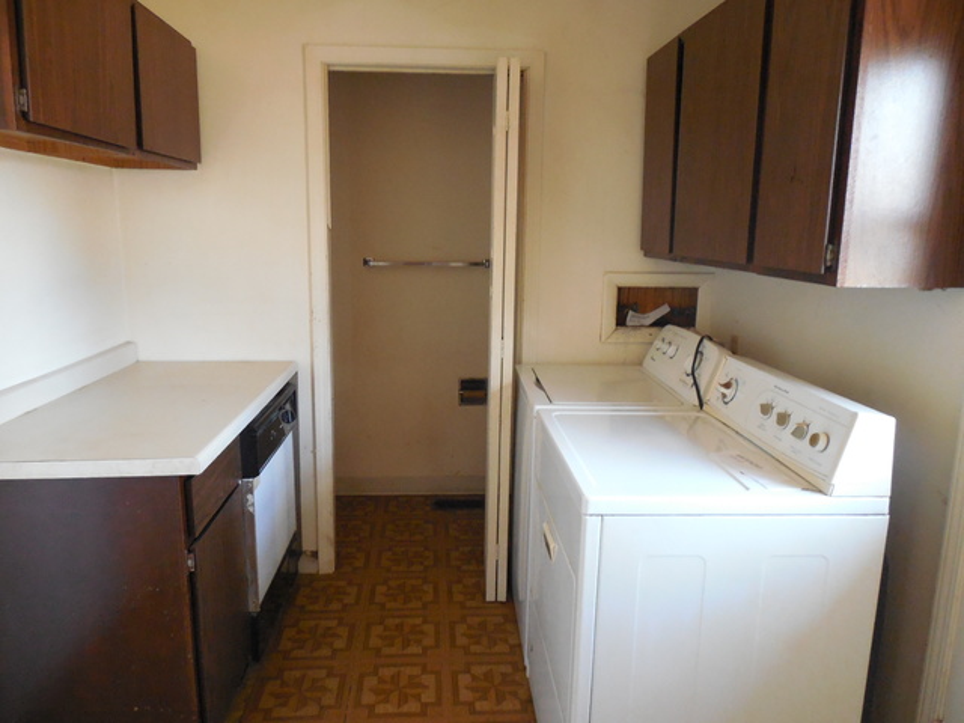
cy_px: 362
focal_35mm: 25
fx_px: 696
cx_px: 482
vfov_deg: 54.9
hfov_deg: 69.4
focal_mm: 4.5
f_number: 3.3
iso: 800
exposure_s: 1/15
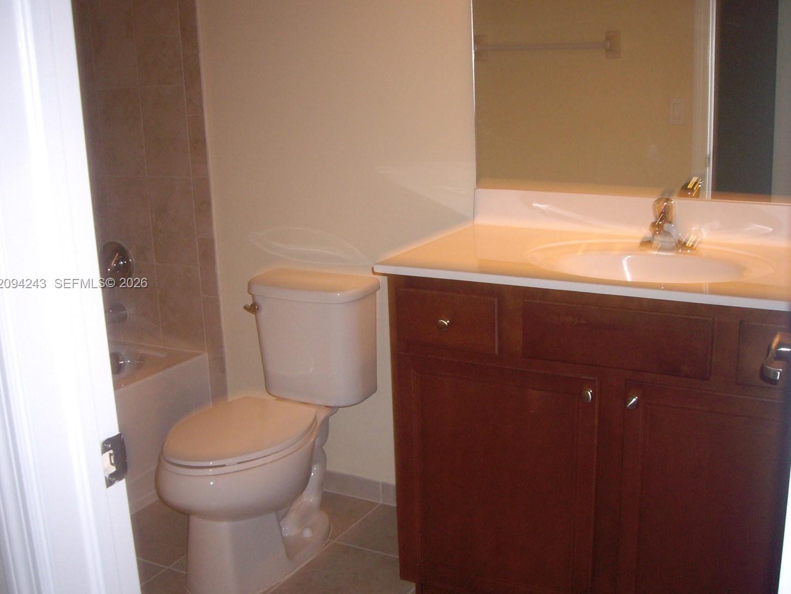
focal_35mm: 42
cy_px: 284
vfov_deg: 34.3
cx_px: 415
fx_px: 960
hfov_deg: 44.8
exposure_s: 1/40
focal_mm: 6.2
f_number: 2.7
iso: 200
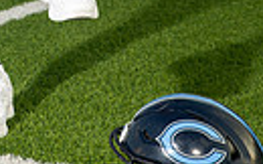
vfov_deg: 6.3
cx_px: -20
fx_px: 1418
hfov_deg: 10.5
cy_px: -231
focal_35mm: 198
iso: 160
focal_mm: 56
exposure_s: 1/320
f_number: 7.1
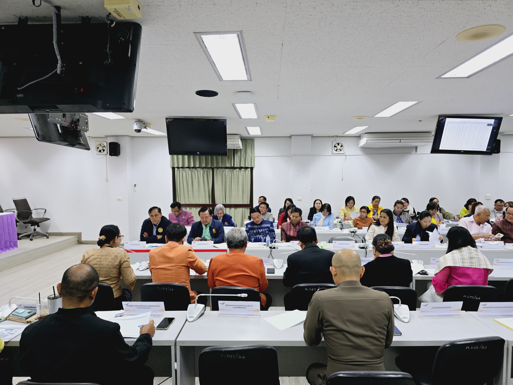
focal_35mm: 23
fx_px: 341
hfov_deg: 73.9
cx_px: 256
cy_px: 192
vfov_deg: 58.9
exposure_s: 1/100
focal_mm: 6.3
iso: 100
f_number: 1.7
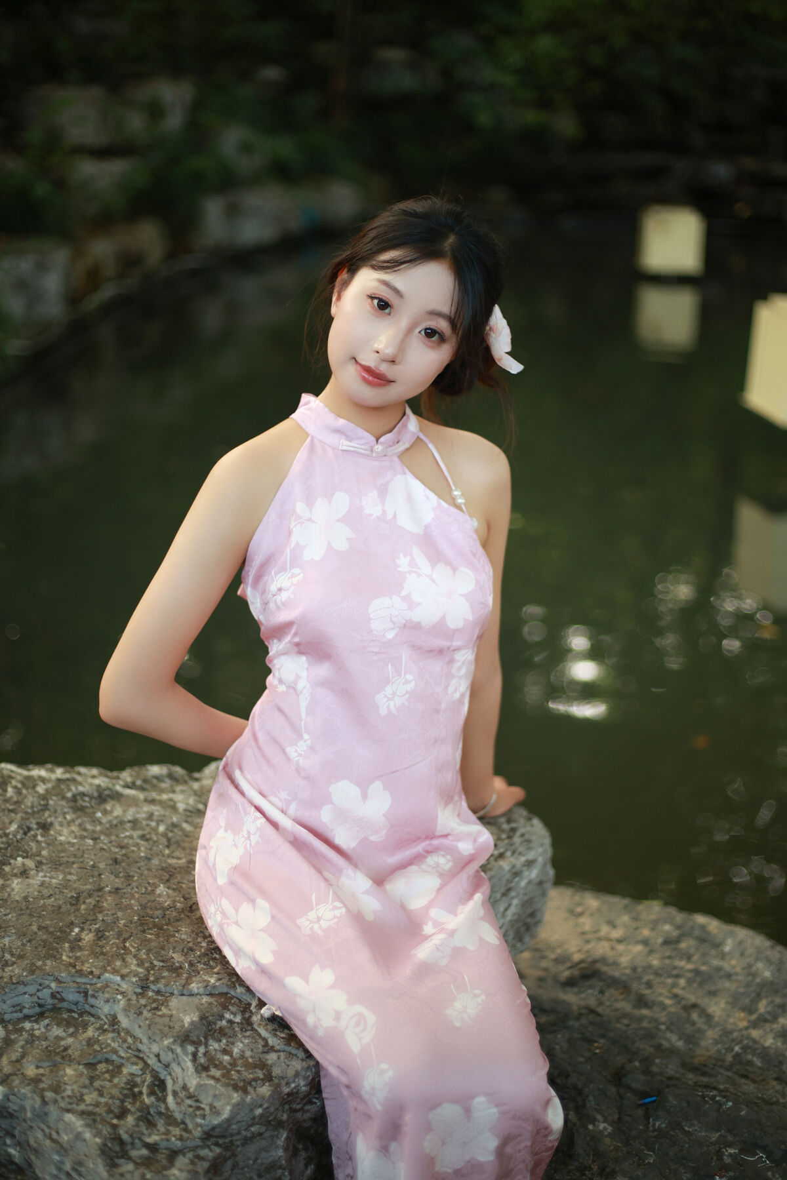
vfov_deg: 40.3
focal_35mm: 49
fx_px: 1607
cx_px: 394
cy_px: 590
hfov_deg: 27.5
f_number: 1.8
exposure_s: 1/250
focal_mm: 50
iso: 640
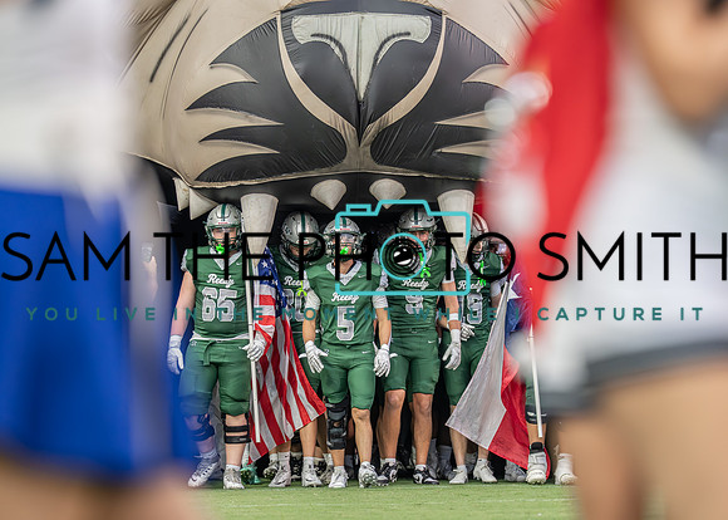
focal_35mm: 275
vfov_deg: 5.2
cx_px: 357
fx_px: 5676
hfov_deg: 7.3
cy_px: 318
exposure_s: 1/1250
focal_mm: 200
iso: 1600
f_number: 2.8
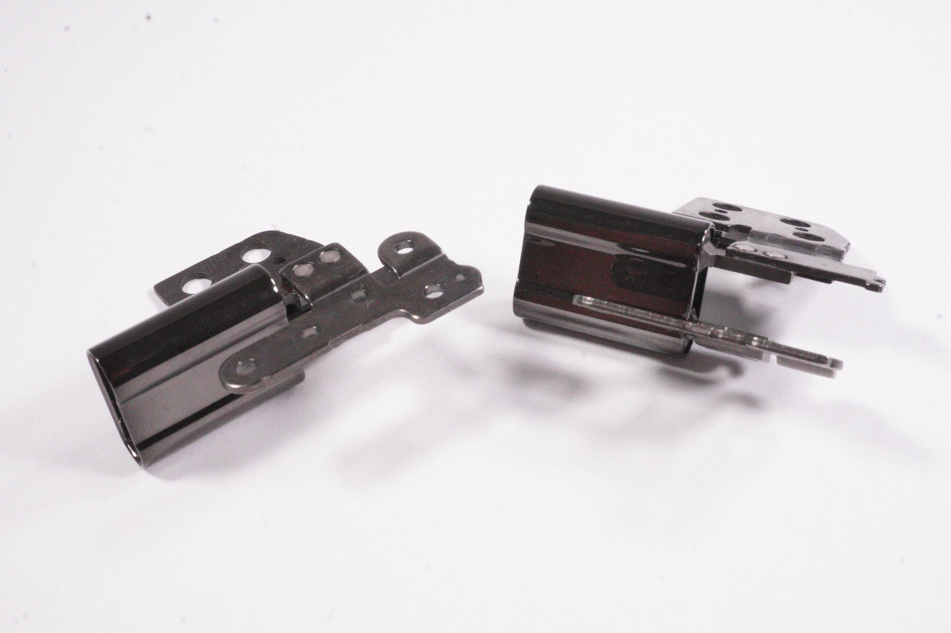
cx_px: 476
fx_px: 1346
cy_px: 316
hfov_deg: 38.9
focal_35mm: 51
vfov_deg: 26.4
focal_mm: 34
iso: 10000
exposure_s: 1/250
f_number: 22
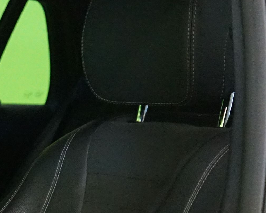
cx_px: -107
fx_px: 811
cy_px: 227
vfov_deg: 14.6
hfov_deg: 17.2
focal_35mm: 103
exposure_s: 1/30
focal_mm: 28
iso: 6400
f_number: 3.5
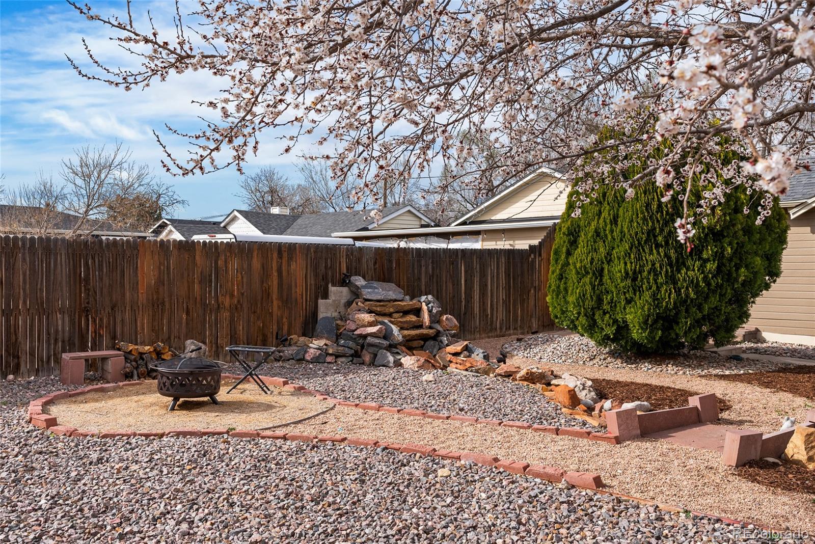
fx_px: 725
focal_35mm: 32
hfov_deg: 58.7
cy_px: 272
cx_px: 408
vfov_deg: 41.1
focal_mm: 32
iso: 200
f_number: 8
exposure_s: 1/500
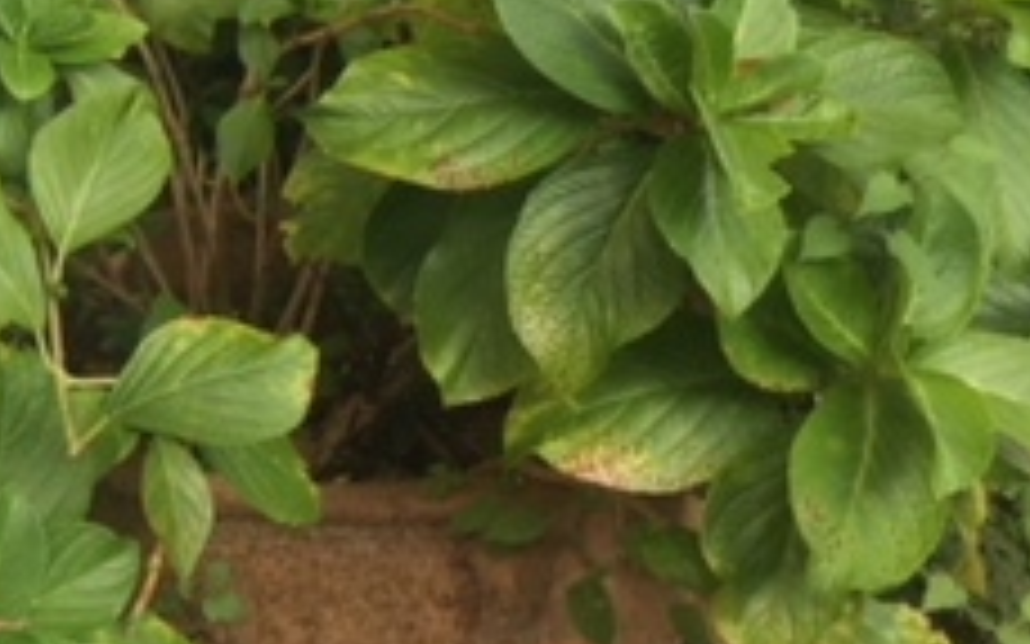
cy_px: 90
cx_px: -355
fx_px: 2413
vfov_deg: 15.0
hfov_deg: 21.5
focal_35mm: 86
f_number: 2.2
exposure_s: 1/246
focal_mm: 4.15
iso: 32
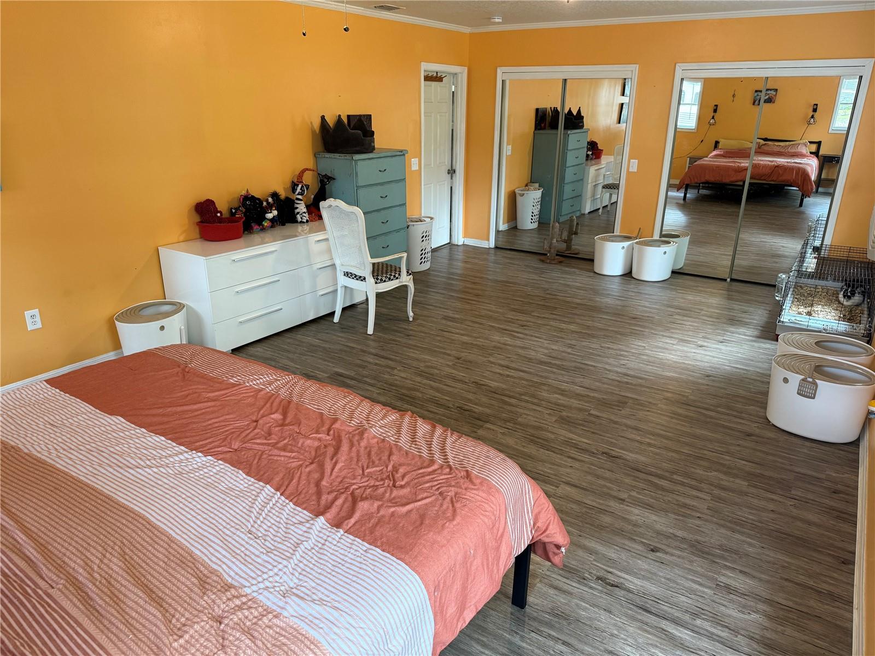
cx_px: 438
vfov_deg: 56.8
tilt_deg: -20.2
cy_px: 328
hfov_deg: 71.6
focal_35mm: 24
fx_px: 607
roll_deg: -0.9
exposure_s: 1/60
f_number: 1.78
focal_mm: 6.76
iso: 200
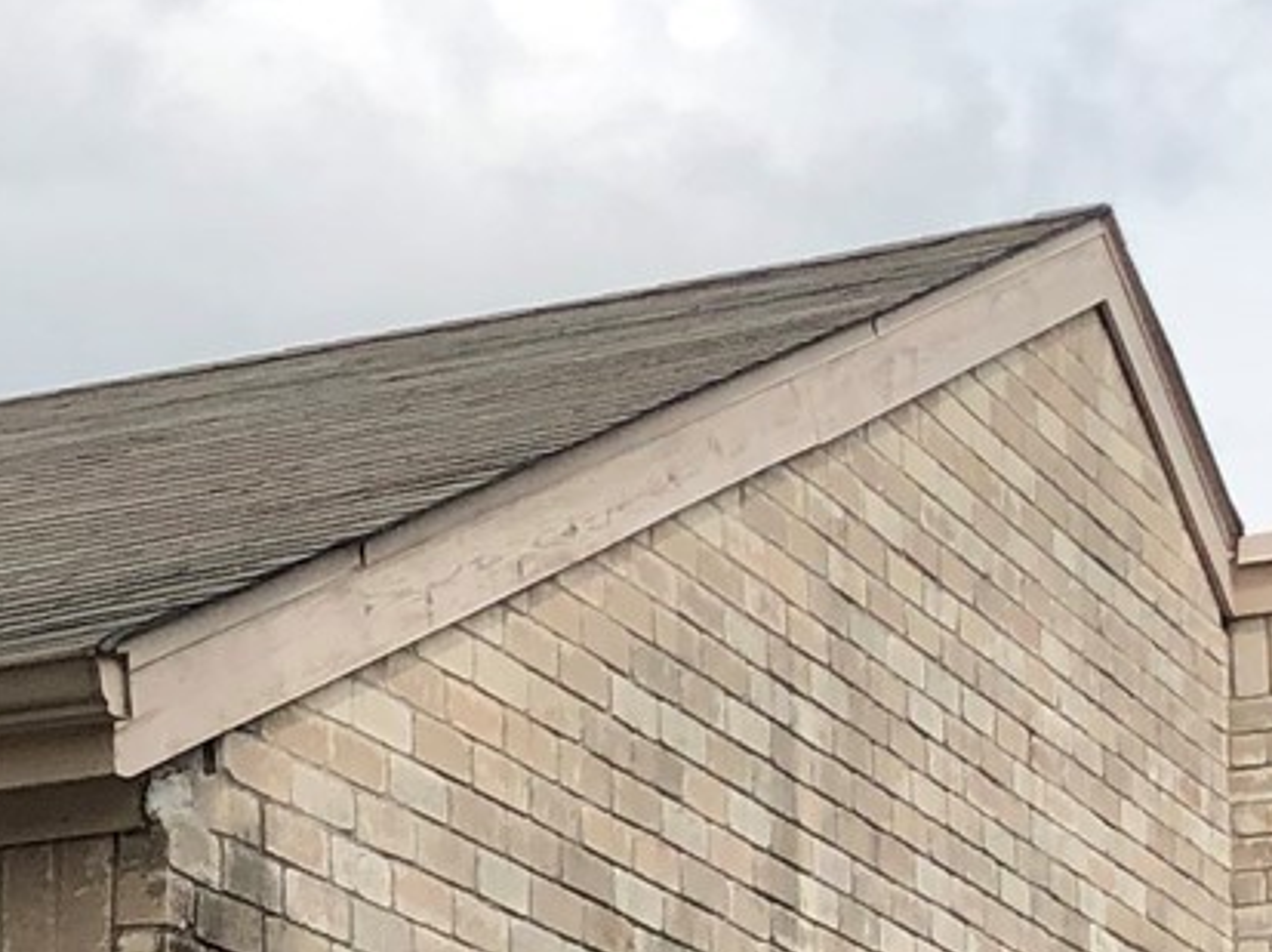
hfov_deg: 12.9
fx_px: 5103
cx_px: -1004
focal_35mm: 139
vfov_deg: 10.3
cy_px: 1448
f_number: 1.8
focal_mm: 3.99
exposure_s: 1/2183
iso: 20
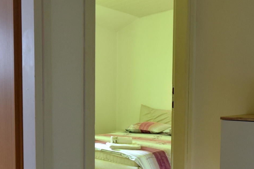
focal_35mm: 38
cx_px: 131
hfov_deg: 50.7
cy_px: 109
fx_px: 268
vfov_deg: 34.8
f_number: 5.6
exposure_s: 1/125
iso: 400
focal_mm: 10
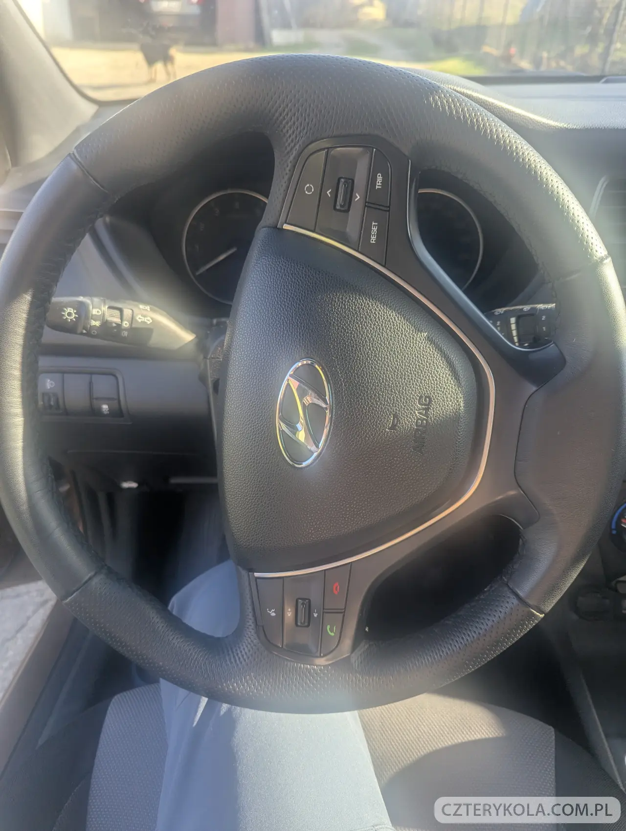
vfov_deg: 71.5
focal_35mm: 24
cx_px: 313
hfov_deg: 56.9
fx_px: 577
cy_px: 416
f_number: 1.85
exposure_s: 1/263
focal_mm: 6.81
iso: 43
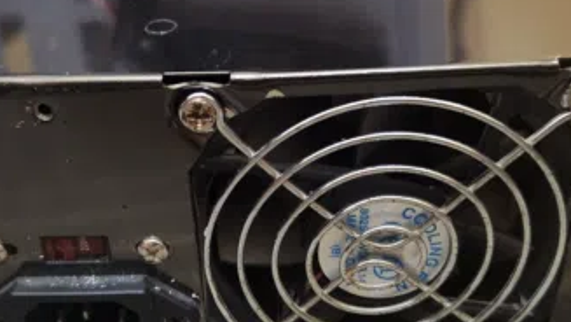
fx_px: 742
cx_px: 276
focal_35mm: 49
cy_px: 212
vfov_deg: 24.3
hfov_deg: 42.1
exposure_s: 1/25
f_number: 1.8
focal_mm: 5.4
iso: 1250
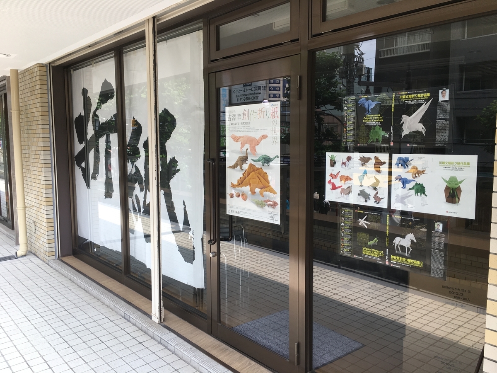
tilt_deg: -4.5
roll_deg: -0.1
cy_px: 186
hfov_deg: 61.7
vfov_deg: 48.2
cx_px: 248
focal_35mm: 29
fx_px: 416
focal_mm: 4.15
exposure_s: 1/262
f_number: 2.2
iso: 25
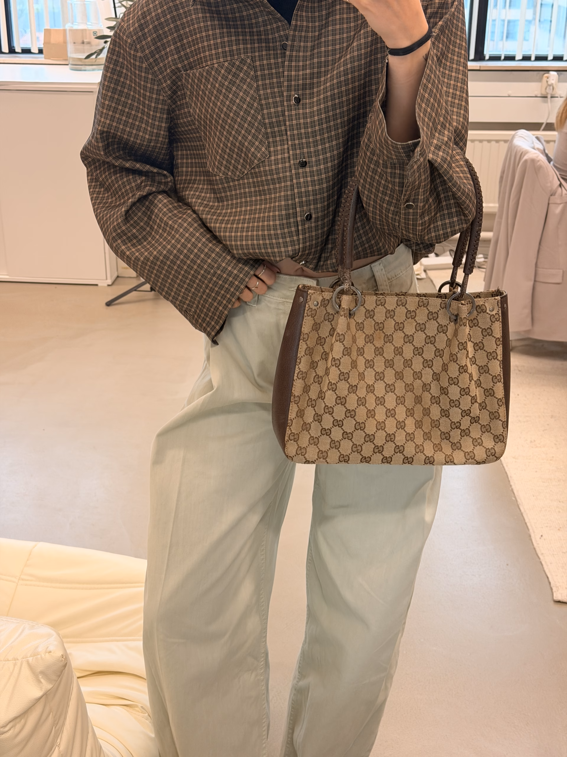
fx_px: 1048
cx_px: 284
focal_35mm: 48
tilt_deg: -29.3
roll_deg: -1.4
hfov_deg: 30.3
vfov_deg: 39.7
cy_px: 378
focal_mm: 6.76
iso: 100
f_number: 1.78
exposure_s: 1/50
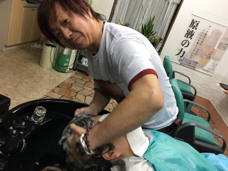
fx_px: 191
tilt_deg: -20.8
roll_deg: -20.8
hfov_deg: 61.7
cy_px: 86
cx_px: 114
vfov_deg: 48.2
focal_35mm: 29
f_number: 2.2
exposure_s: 1/30
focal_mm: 4.15
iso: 40
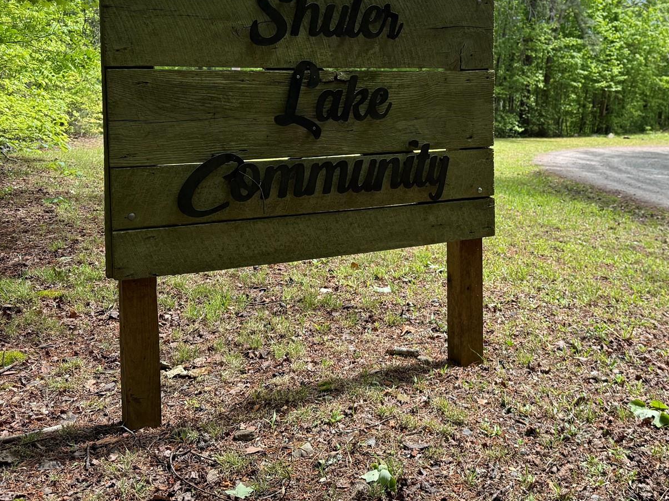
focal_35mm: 41
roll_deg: -1.0
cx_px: 445
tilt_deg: -2.9
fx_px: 792
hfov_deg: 45.1
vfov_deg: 34.3
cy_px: 118
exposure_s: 1/1493
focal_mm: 6.76
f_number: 1.78
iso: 100
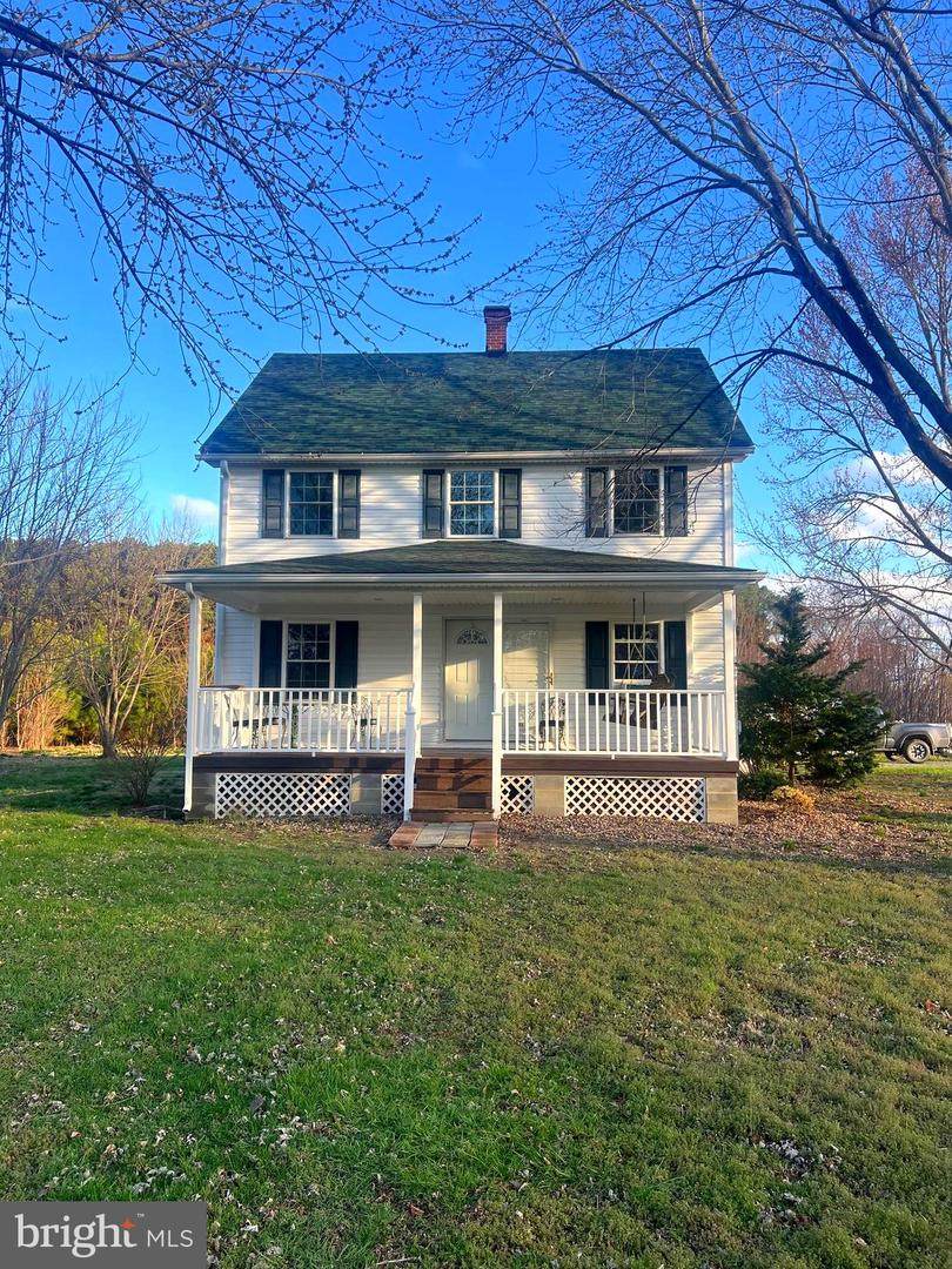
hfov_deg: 53.1
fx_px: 953
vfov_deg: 67.3
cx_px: 476
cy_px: 634
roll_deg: -0.9
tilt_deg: +5.9
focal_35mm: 26
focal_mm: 5.7
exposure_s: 1/982
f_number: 1.5
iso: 50
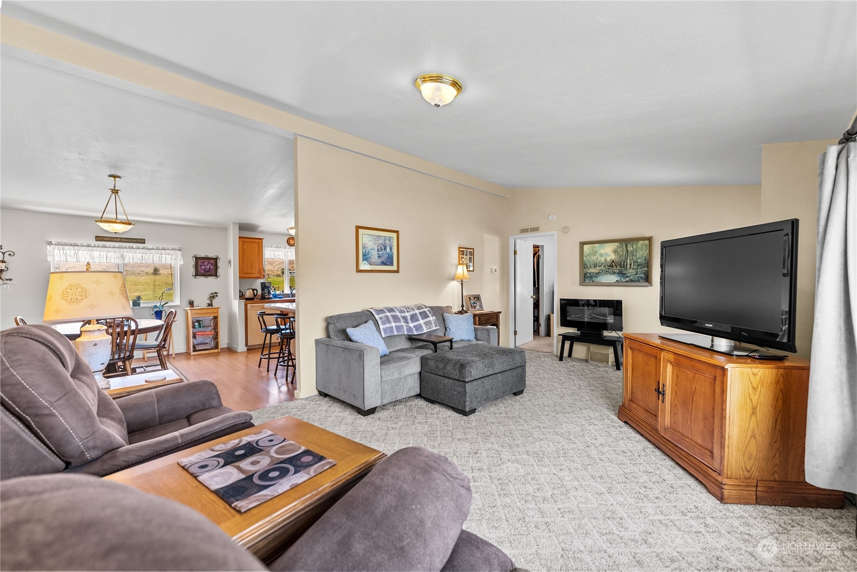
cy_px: 286
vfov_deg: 81.3
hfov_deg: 104.2
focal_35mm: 14
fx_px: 333
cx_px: 428
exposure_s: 1/50
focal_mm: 14
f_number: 3.2
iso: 320
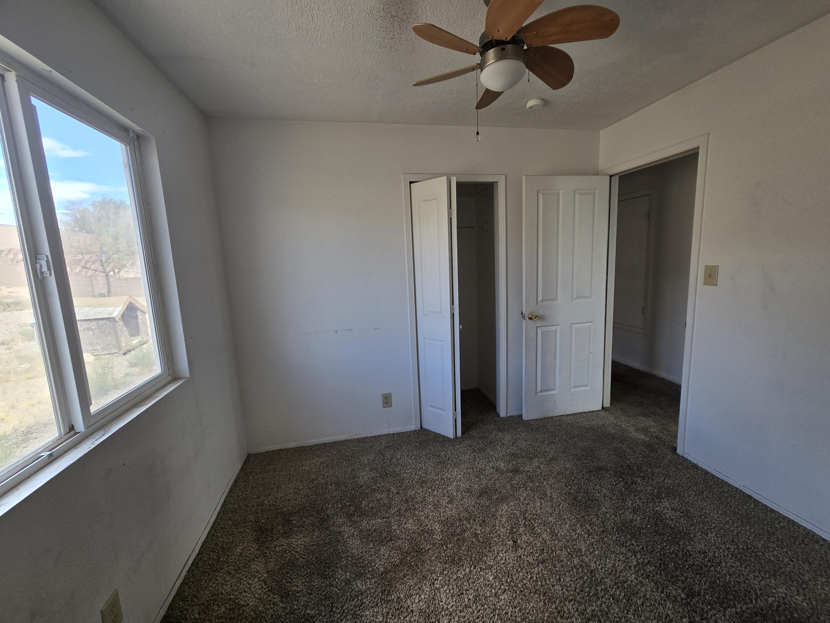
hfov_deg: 106.2
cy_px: 312
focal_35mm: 13
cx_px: 415
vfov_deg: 89.9
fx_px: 312
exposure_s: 1/120
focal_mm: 2.2
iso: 64
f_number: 2.2
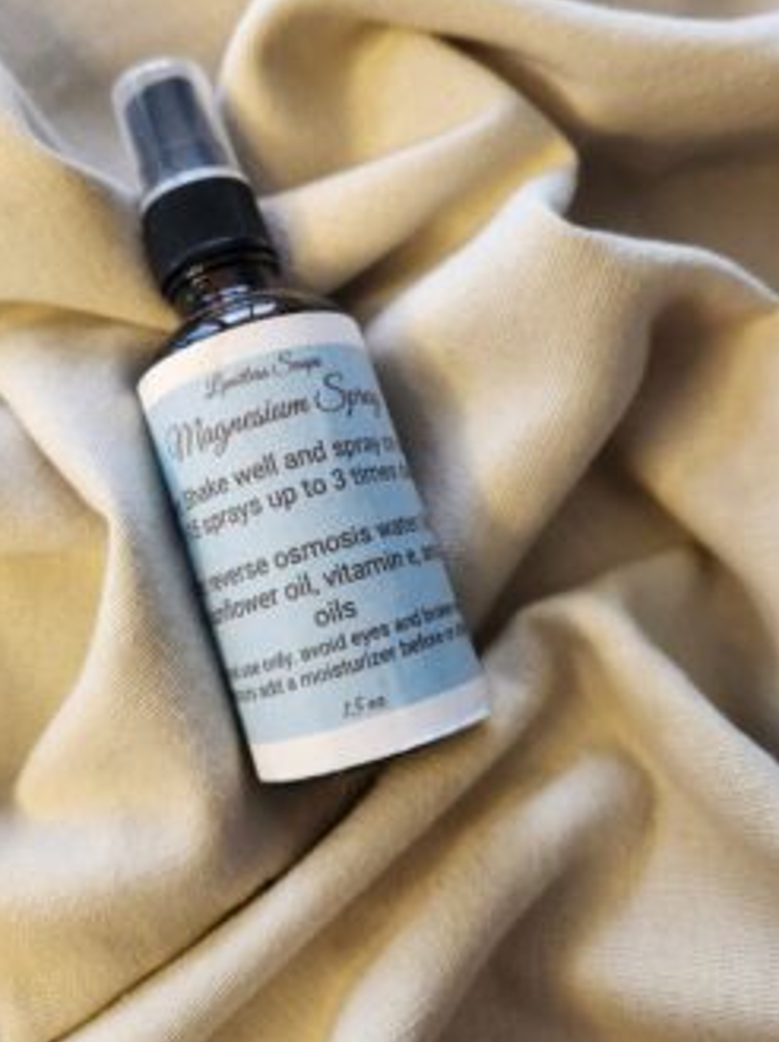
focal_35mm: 28
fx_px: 842
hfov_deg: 49.3
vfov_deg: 63.3
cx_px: 307
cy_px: 466
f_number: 1.8
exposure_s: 1/120
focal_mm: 5.4
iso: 200
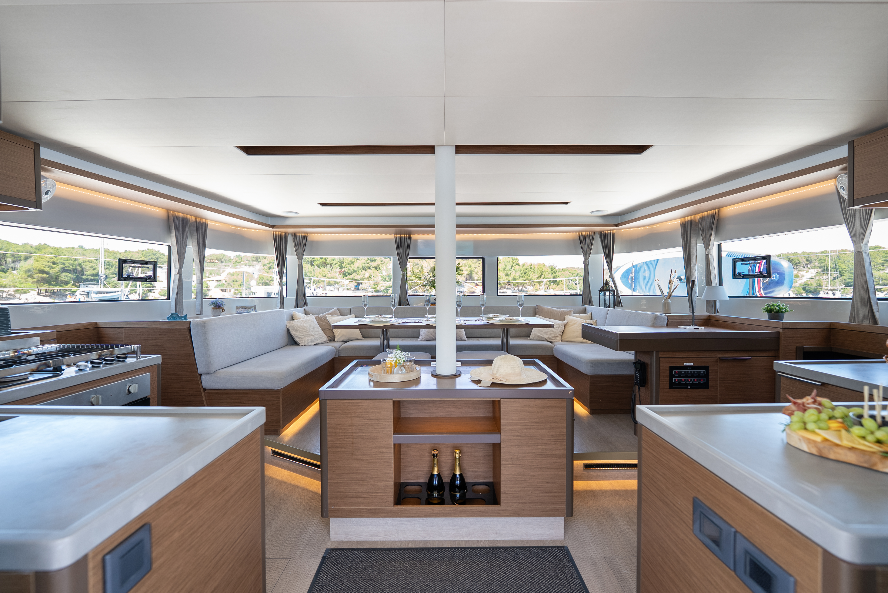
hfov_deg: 104.2
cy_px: 296
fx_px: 346
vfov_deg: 81.3
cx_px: 444
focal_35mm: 14
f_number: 3.2
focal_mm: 14
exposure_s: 1/100
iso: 200
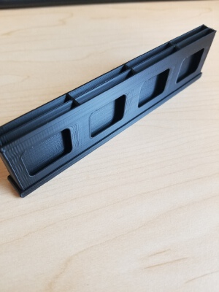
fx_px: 219
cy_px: 146
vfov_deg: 67.3
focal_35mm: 26
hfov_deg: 53.1
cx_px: 110
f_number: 1.7
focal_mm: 4.25
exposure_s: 1/30
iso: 160
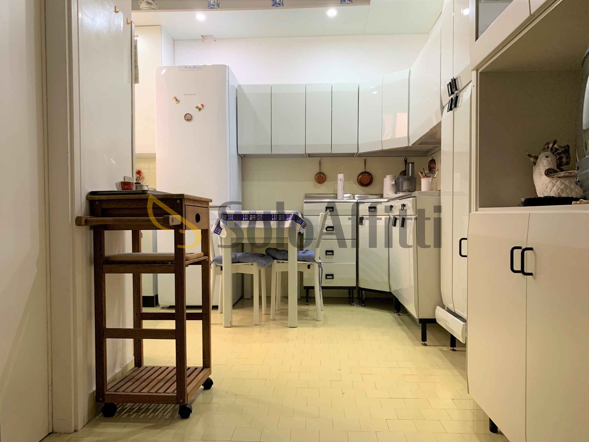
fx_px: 442
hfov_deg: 67.3
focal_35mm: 26
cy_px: 221
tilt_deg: -2.0
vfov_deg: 53.1
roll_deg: +1.0
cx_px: 294
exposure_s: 1/50
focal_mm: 4.25
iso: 250
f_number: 1.8
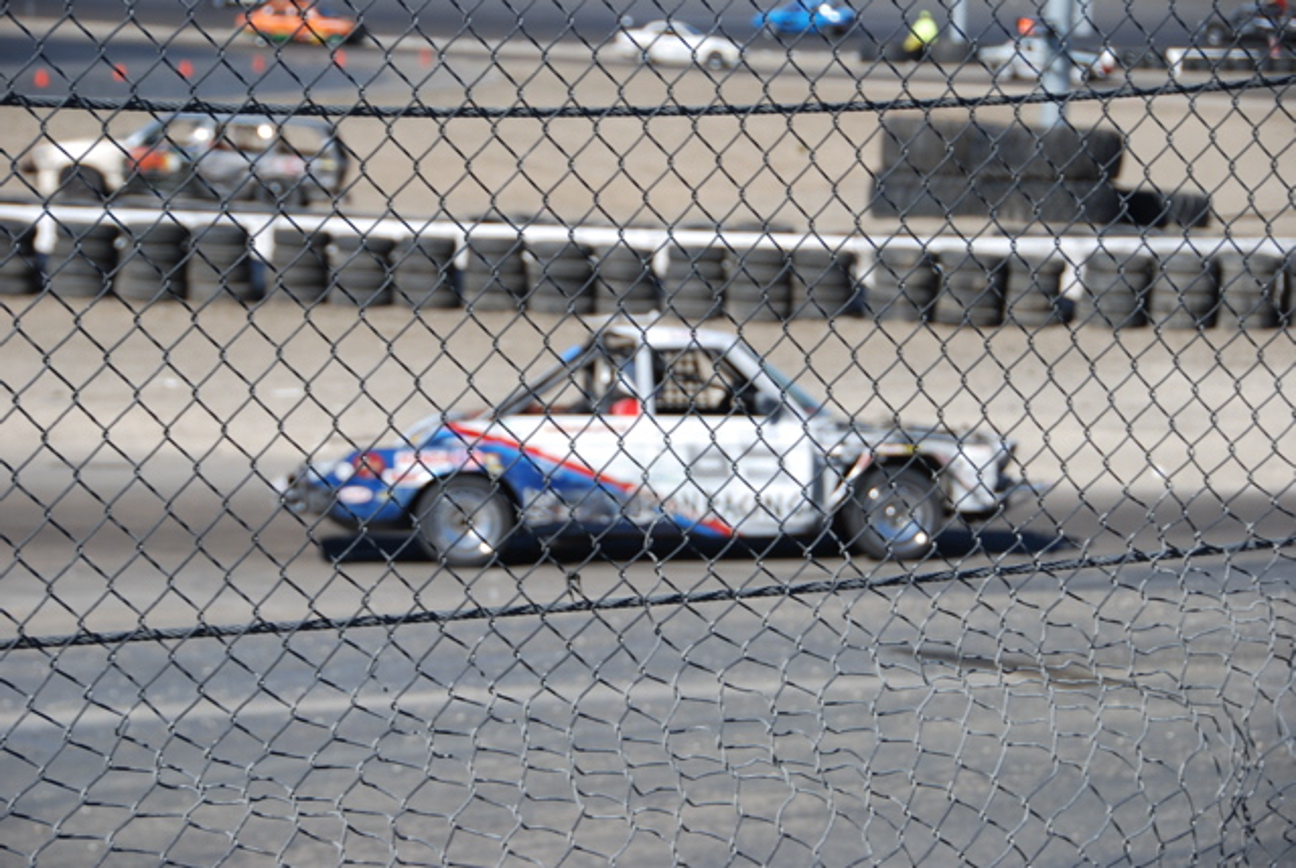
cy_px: 434
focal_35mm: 105
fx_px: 3785
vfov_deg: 13.1
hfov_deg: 19.4
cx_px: 648
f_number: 5.6
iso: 100
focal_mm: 70
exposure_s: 1/500
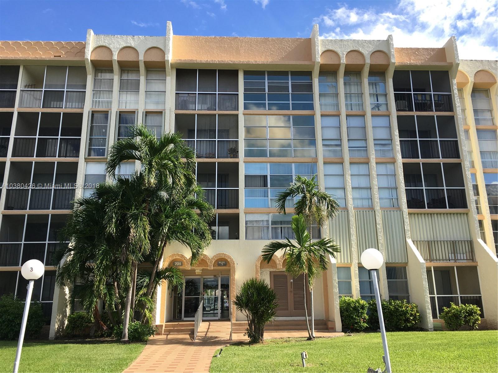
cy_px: 186
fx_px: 417
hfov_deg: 61.7
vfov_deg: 48.2
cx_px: 249
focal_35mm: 29
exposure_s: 1/962
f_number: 2.2
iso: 25
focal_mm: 4.15
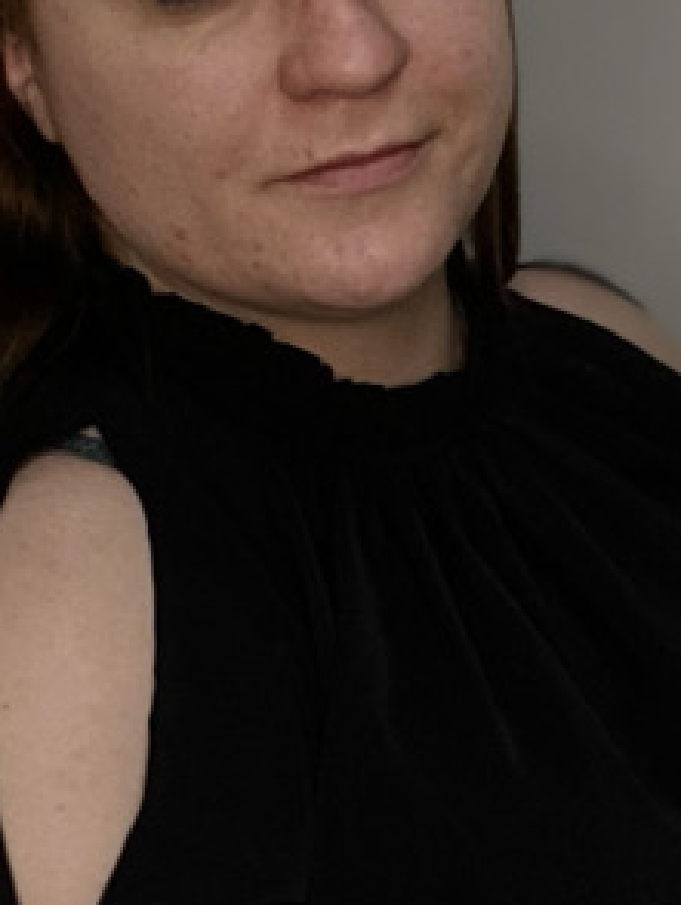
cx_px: 410
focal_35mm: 102
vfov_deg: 19.2
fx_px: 2672
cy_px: 274
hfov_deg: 14.5
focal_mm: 2.71
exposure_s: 1/100
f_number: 2.2
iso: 80
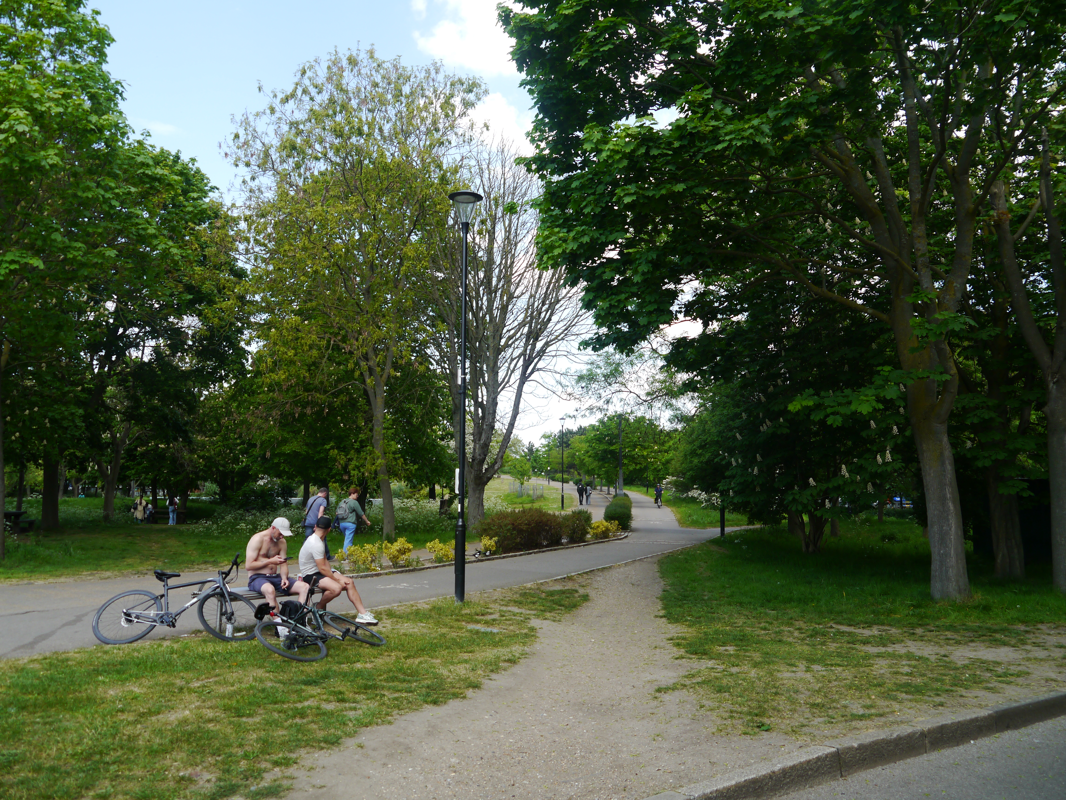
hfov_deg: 63.4
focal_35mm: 28
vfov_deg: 49.8
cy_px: 400
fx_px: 863
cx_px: 533
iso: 160
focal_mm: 14
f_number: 5.6
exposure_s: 1/200
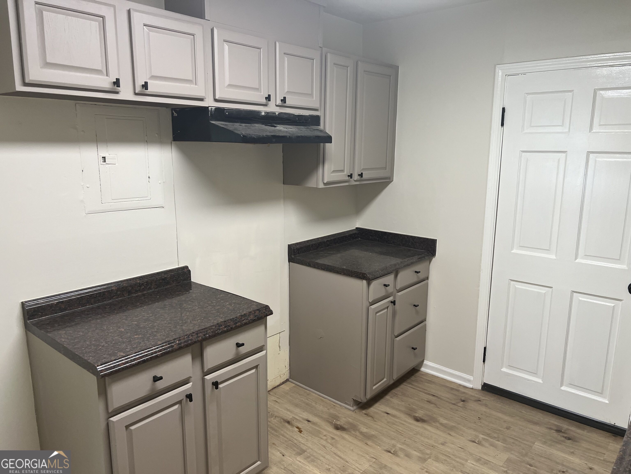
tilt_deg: -9.9
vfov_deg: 53.1
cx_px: 316
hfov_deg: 67.3
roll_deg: +0.5
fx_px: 474
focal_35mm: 26
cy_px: 237
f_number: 1.5
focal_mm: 5.7
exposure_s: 1/120
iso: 125
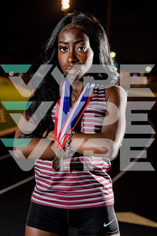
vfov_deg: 28.8
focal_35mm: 70
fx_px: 458
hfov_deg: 19.5
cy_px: 118
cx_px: 78
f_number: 4
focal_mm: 70
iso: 800
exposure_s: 1/200
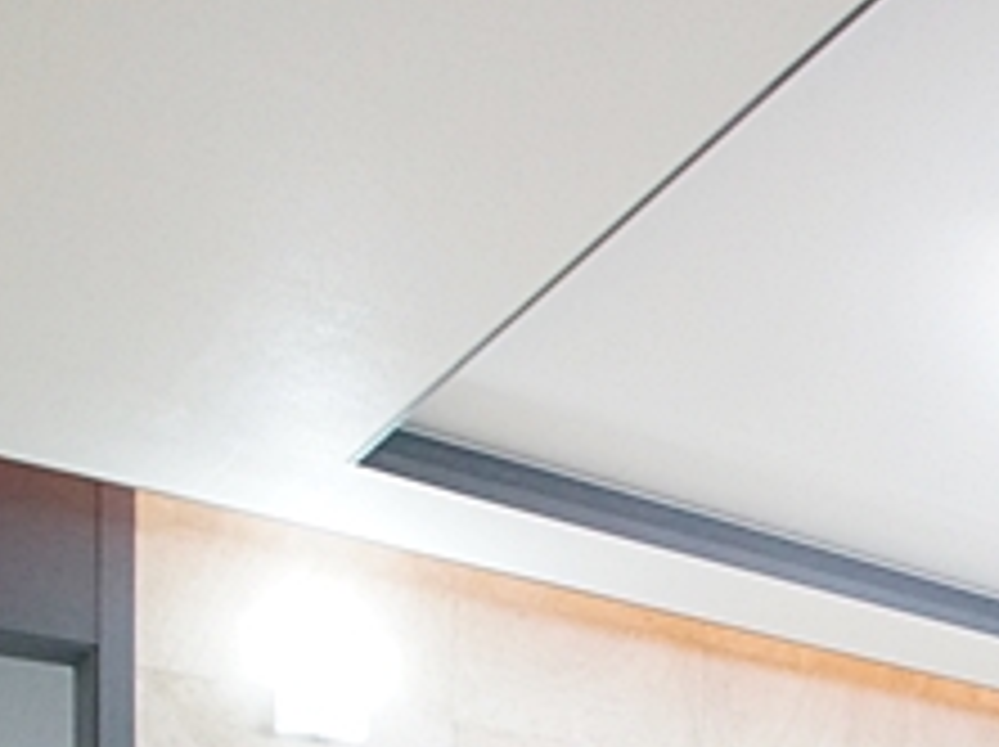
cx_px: 1318
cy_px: 1076
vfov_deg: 23.3
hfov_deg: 29.3
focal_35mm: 52
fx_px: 1499
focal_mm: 10
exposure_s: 1/100
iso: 1600
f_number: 4
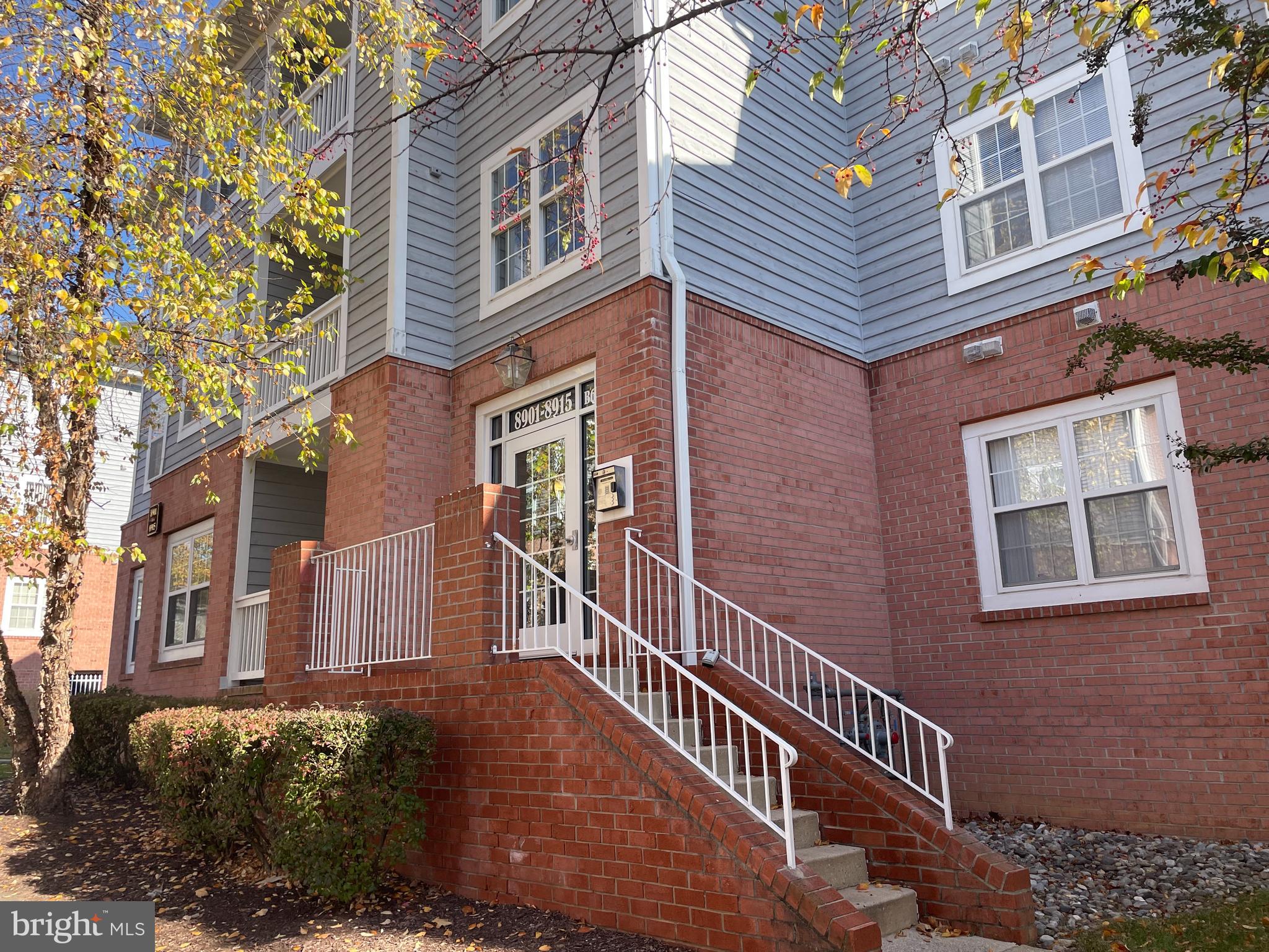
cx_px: 634
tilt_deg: +15.4
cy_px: 476
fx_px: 953
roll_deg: +2.6
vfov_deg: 53.1
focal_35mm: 26
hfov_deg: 67.3
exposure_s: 1/790
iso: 32
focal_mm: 4.2
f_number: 1.6
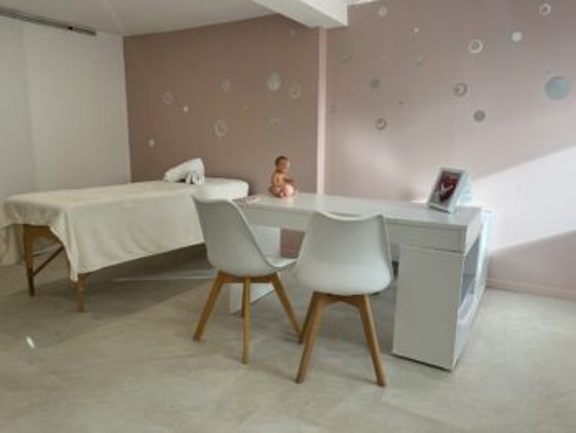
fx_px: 433
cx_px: 288
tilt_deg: -11.1
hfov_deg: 67.3
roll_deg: -0.5
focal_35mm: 26
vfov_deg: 53.1
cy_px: 216
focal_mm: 5.1
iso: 80
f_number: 1.6
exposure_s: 1/121
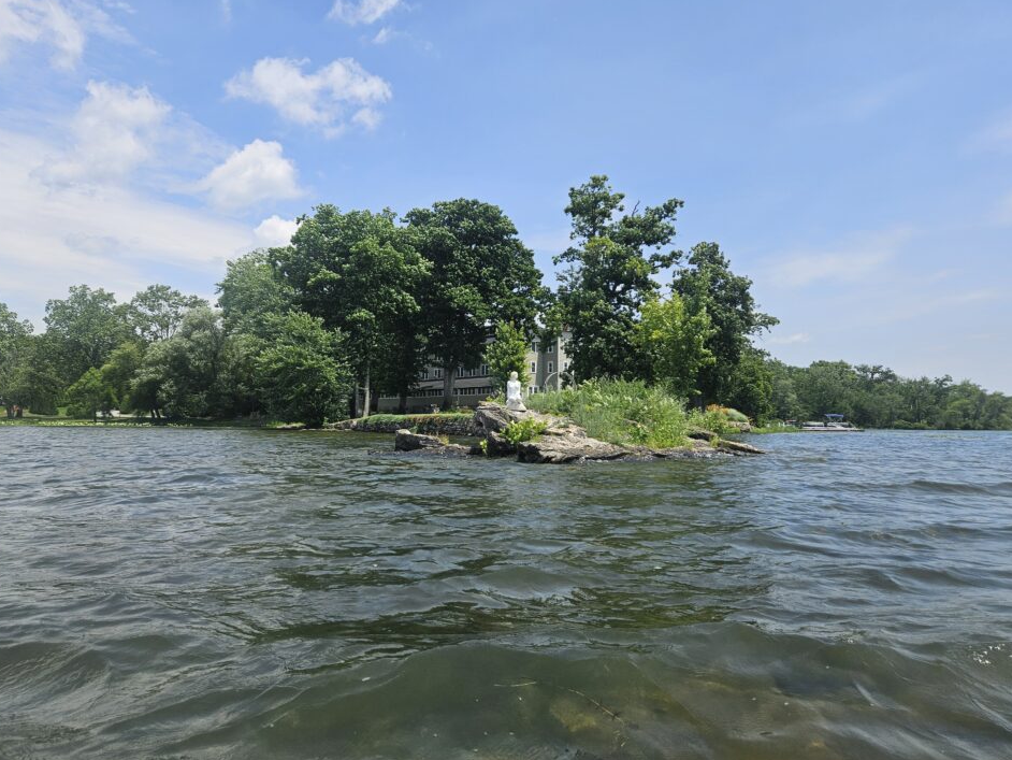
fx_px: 731
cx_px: 500
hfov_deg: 69.4
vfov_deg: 54.9
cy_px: 385
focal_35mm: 25
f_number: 1.8
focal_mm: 5.4
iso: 25
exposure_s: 1/2157
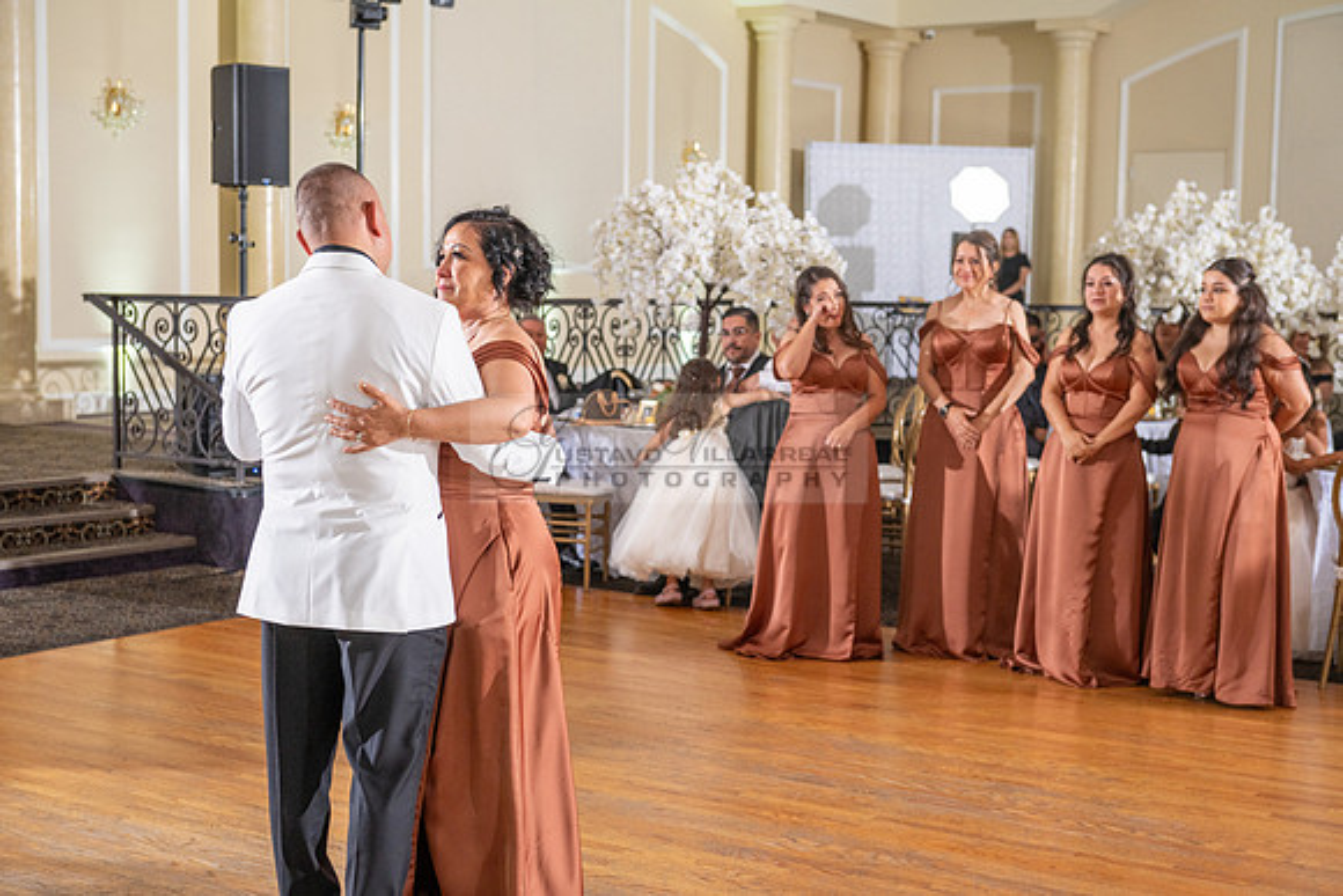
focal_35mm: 55
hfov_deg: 36.2
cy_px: 448
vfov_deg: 24.6
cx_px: 672
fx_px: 2052
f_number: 4
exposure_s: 1/160
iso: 800
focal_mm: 55
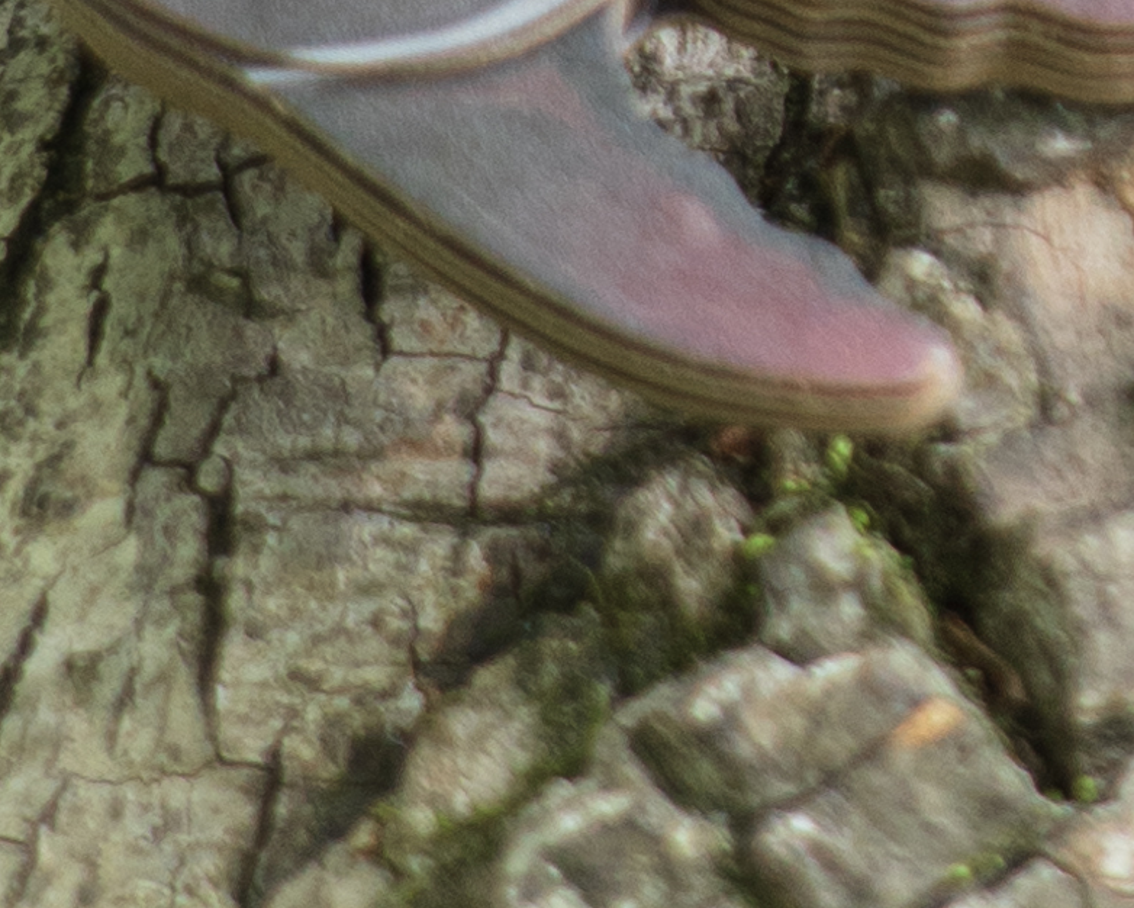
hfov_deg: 5.2
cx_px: 1679
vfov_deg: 4.2
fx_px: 12421
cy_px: -376
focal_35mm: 370
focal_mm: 44
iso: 250
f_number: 4
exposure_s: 1/250
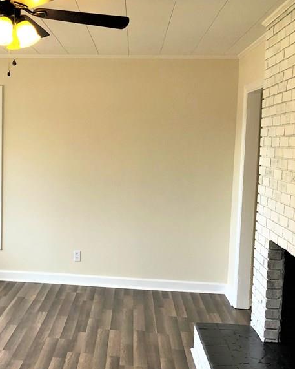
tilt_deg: -5.5
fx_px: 535
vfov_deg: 38.0
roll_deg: -2.0
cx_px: 59
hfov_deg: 30.1
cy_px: 202
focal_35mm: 49
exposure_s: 1/40
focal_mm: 3.99
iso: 25
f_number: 1.8
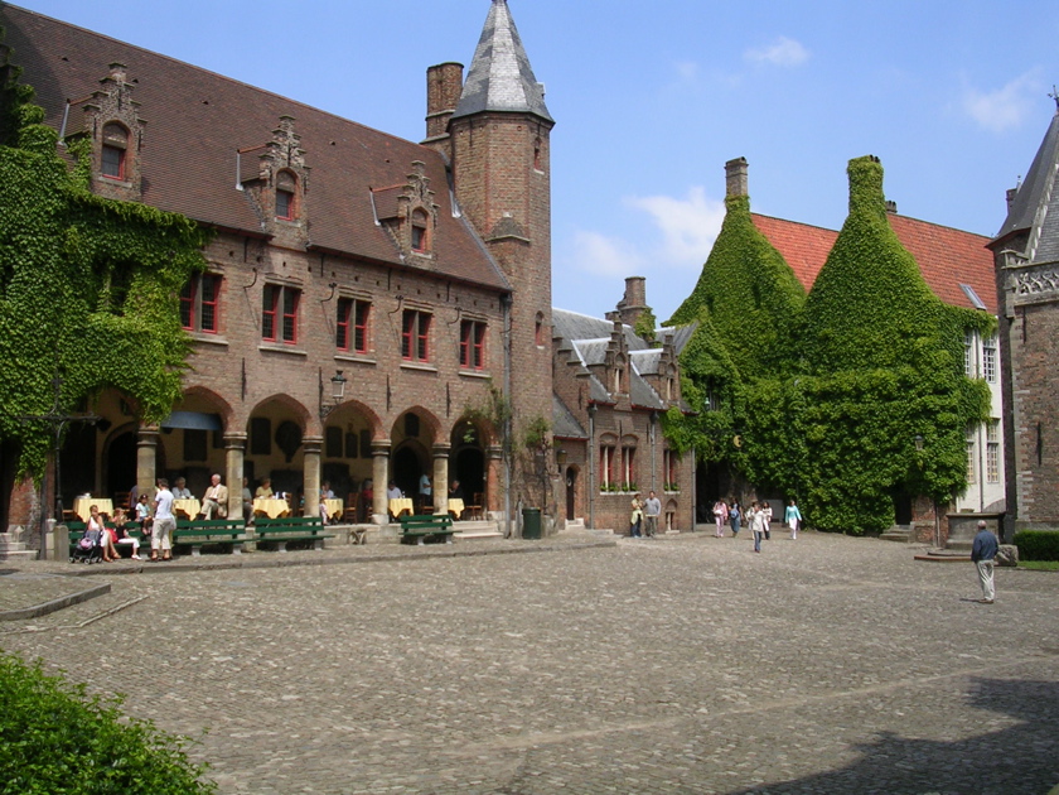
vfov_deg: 37.7
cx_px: 530
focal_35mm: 38
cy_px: 398
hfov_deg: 49.0
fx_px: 1163
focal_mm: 5.8
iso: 50
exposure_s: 1/260
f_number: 5.6
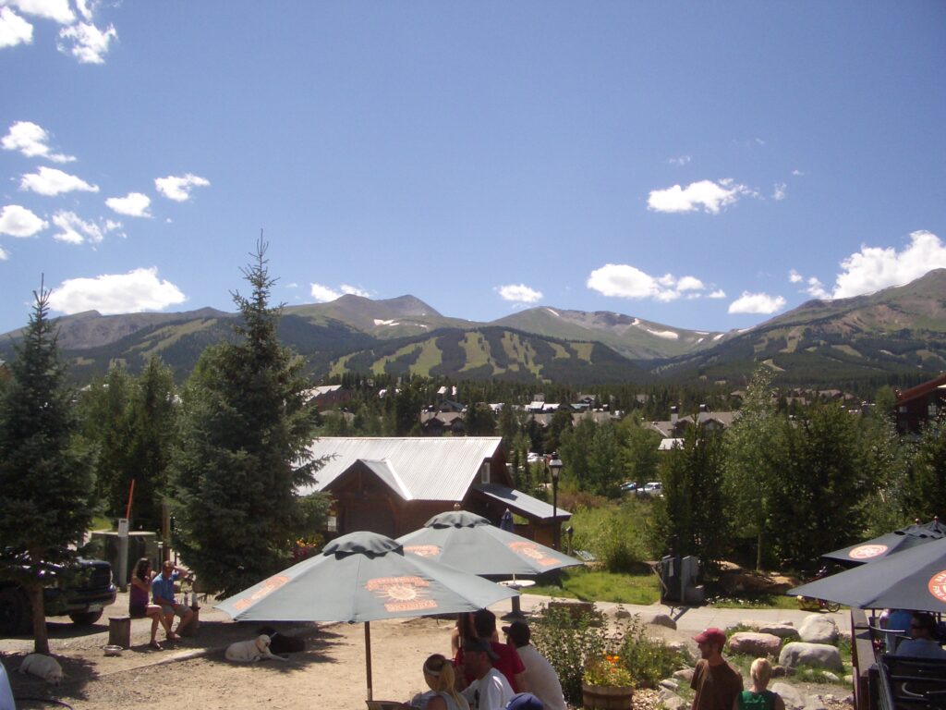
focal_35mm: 35
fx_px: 956
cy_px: 355
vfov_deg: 40.7
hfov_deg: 52.6
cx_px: 473
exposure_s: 1/1250
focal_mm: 5.8
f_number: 4.3
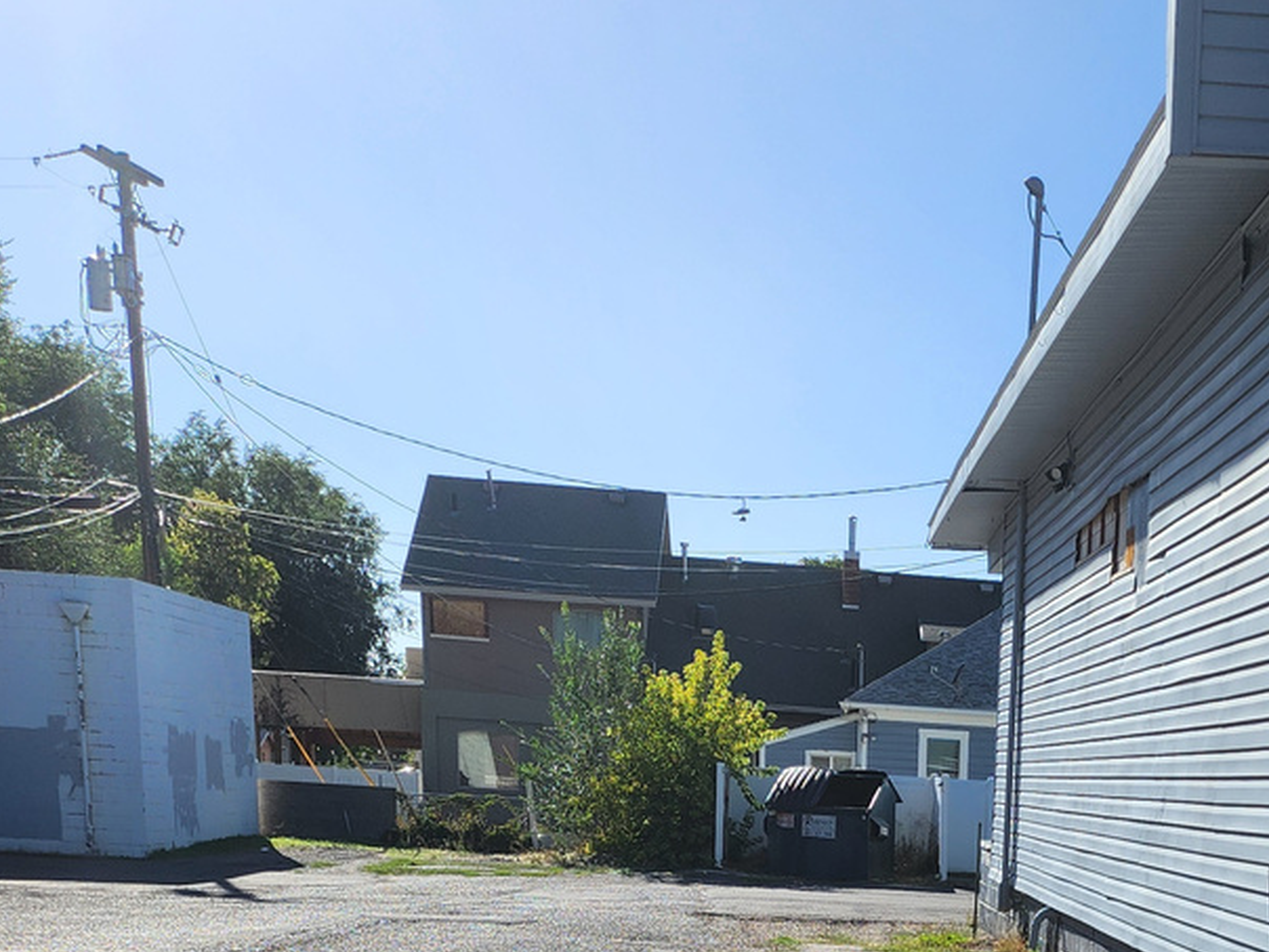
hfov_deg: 30.3
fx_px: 2236
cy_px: 1374
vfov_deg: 20.9
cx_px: 1135
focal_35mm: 61
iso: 50
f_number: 1.8
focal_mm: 5
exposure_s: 1/3372
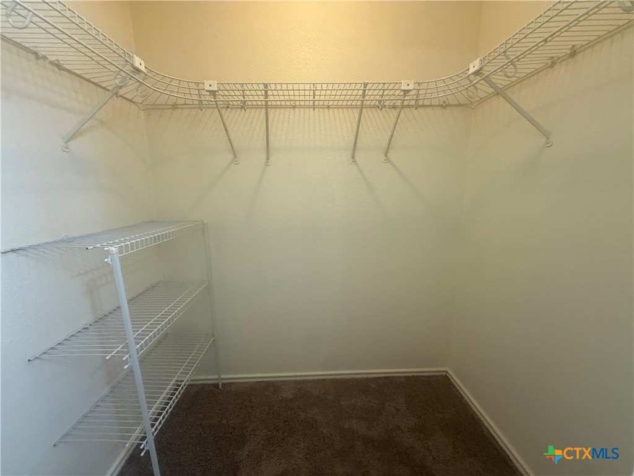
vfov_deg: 85.7
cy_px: 238
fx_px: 256
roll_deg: +0.4
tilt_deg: -8.8
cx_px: 317
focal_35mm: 14
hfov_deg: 102.1
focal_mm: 2.22
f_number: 2.2
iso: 400
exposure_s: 1/60
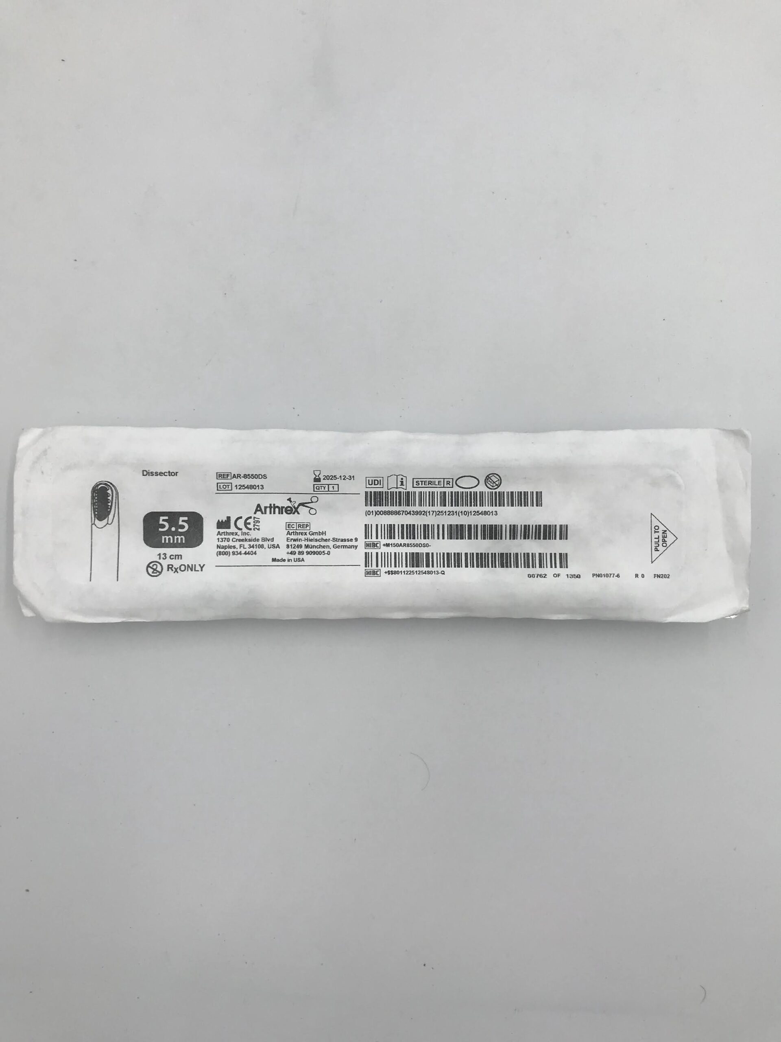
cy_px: 521
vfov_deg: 63.4
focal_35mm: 28
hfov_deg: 49.7
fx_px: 842
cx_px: 390
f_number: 1.8
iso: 20
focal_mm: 3.99
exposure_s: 1/367
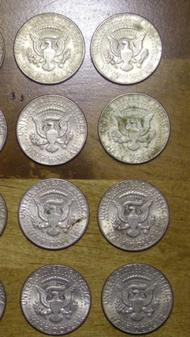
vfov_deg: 19.0
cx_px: 11
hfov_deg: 10.6
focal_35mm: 113
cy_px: 169
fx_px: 1013
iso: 183
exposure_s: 1/59.3
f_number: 3.9
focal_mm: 12.3
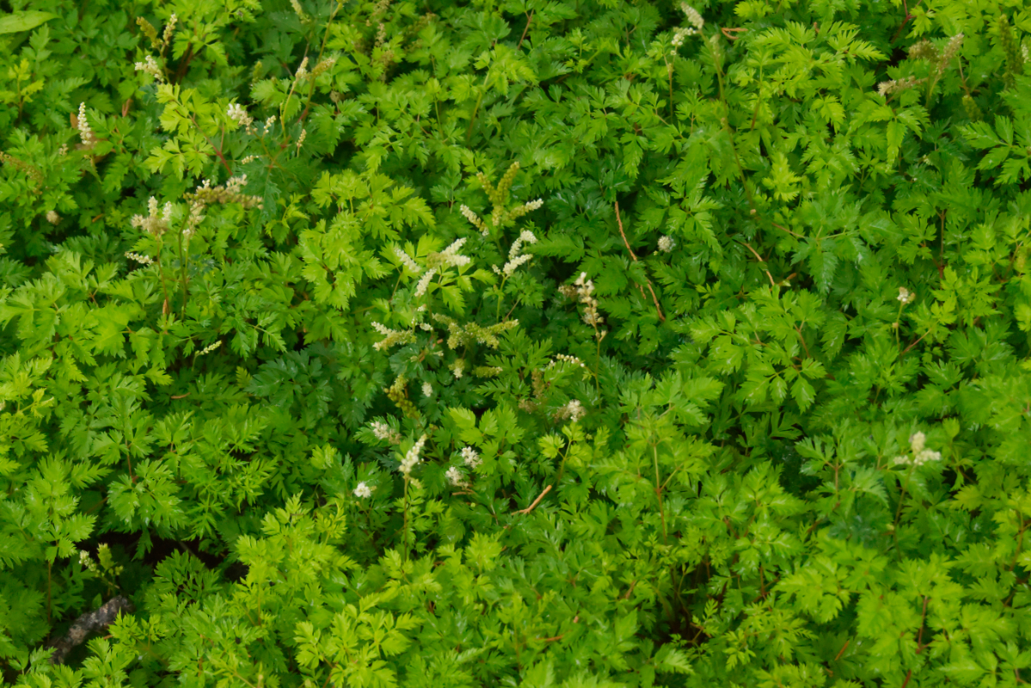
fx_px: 2363
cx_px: 516
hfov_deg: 24.6
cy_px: 344
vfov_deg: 16.6
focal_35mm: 82
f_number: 9
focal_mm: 55
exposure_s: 1/500
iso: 3200
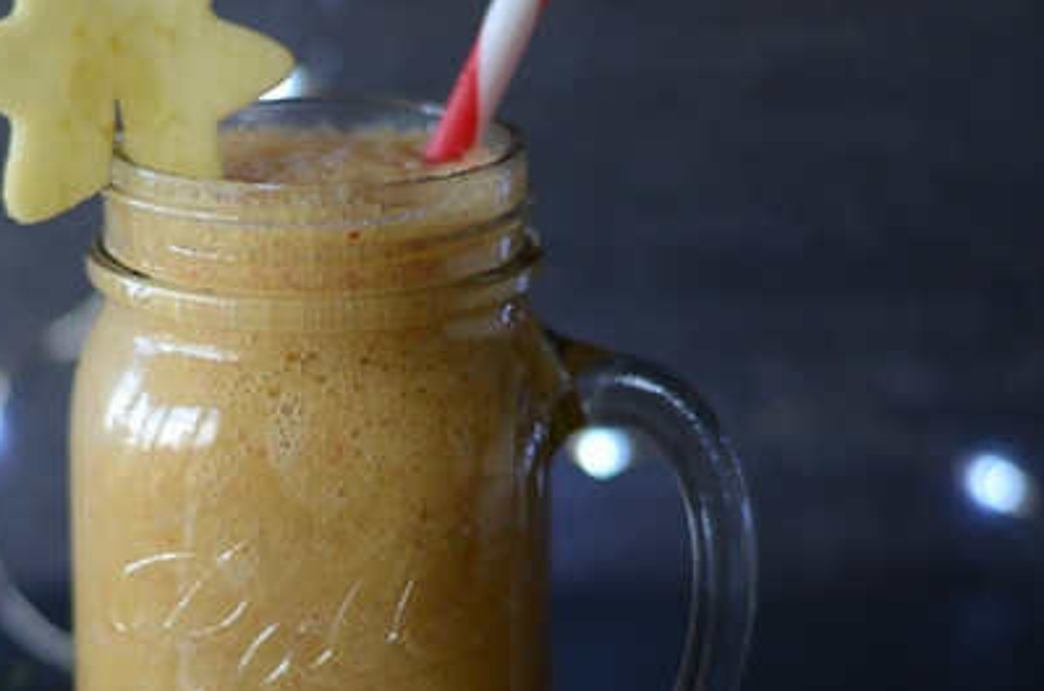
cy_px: 510
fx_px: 4021
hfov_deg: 14.7
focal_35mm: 139
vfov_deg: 9.8
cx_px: 263
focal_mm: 50
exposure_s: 1/500
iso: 800
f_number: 1.8
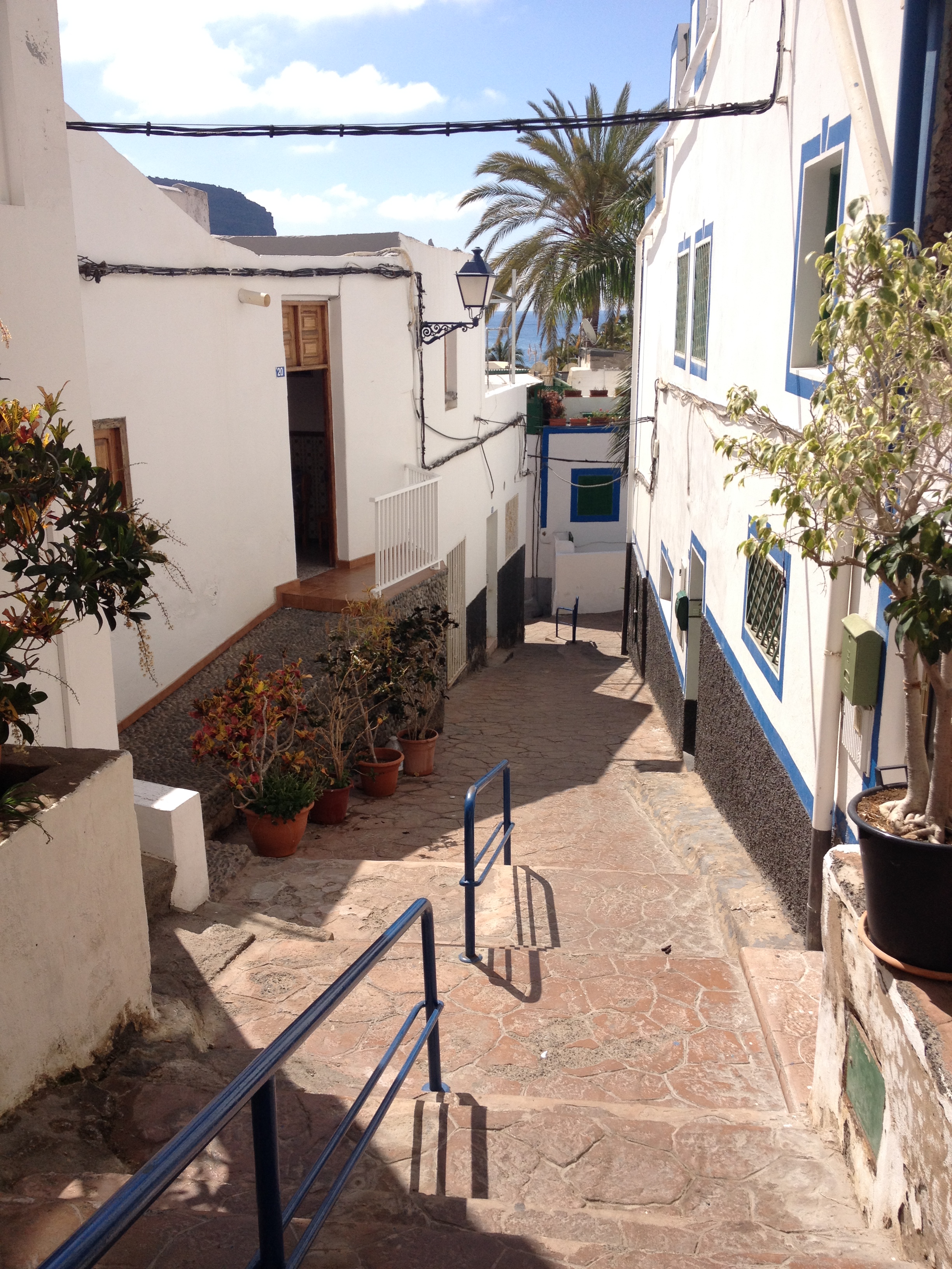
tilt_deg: -16.4
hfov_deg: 40.7
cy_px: 634
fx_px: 1283
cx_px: 476
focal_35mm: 35
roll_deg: -0.1
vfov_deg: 52.6
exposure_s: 1/1783
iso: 50
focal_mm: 4.28
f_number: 2.4
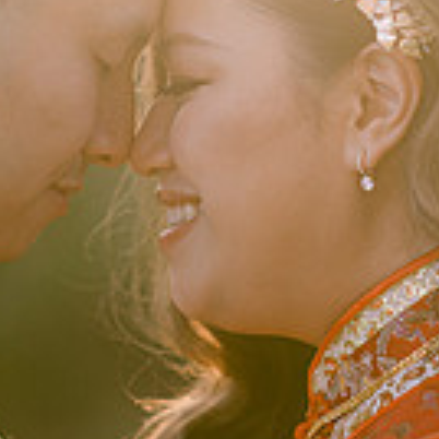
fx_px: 3472
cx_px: 133
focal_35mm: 242
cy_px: 193
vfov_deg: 7.2
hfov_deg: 7.2
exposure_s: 1/1600
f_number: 2
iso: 200
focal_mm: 85
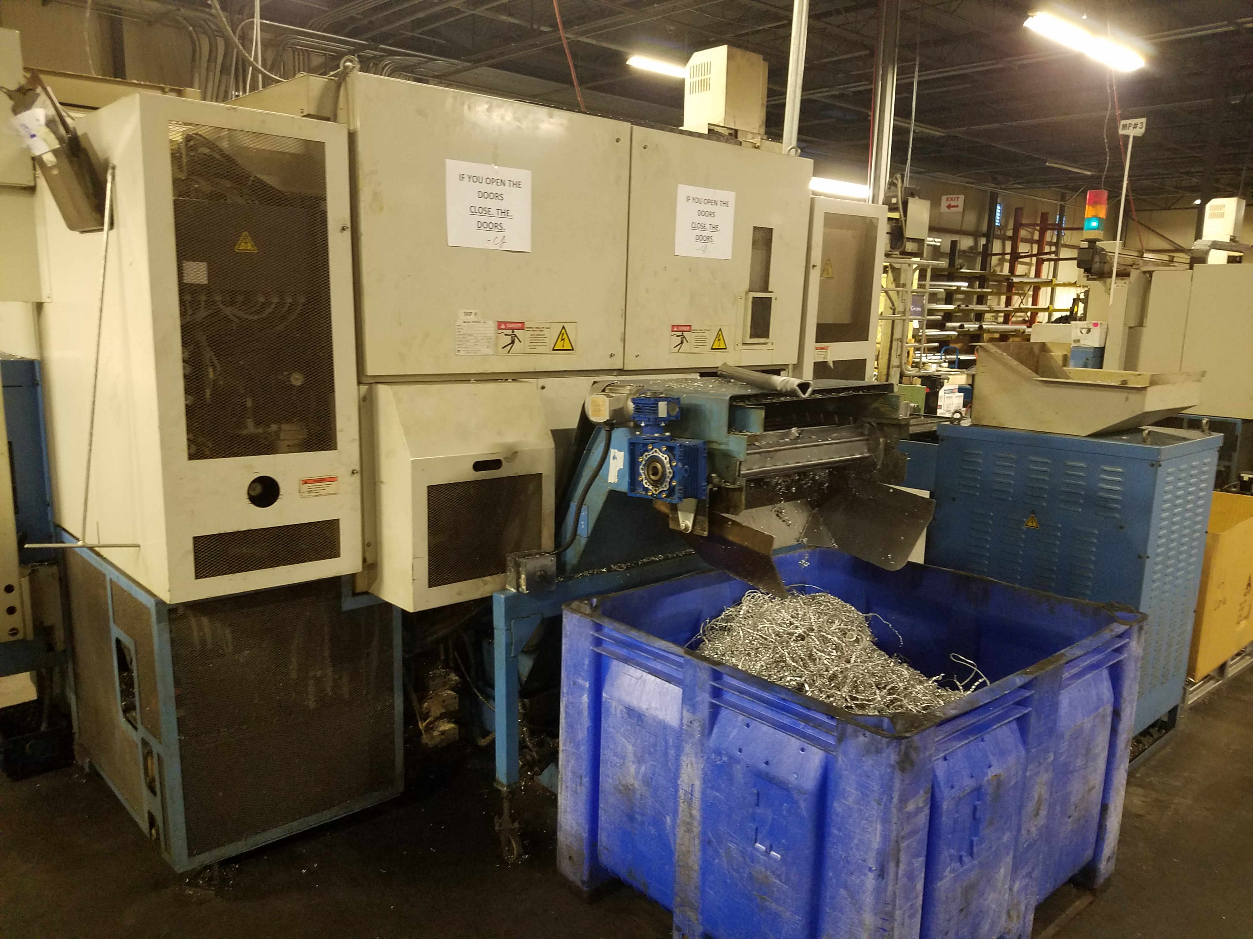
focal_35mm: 26
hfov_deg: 67.3
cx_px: 626
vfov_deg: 53.1
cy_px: 470
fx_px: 941
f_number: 1.7
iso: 200
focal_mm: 4.2
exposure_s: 1/13
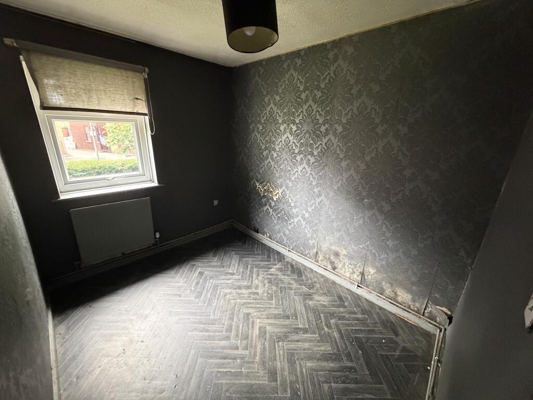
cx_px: 266
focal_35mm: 14
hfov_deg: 102.1
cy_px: 200
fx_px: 216
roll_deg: -1.7
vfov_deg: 85.7
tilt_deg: -17.5
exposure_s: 1/60
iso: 1000
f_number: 2.2
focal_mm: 2.22
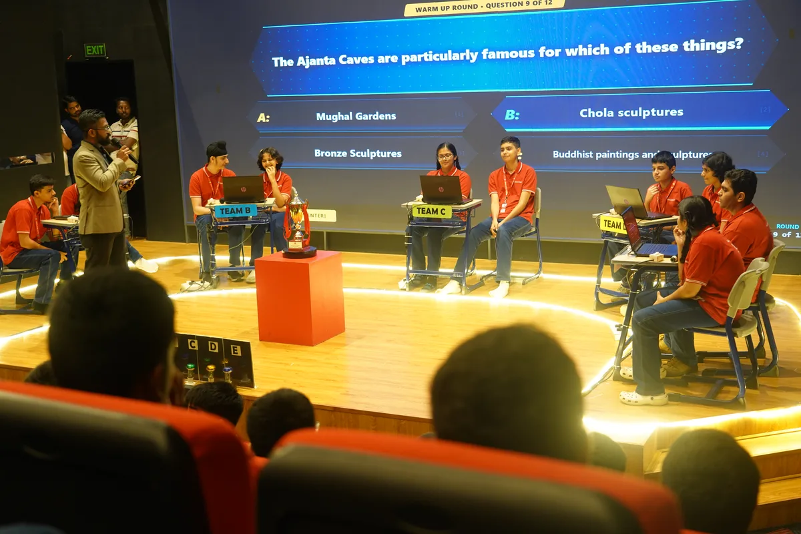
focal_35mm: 46
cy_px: 267
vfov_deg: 29.2
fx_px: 1023
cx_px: 400
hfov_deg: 42.7
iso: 1600
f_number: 4
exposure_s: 1/40
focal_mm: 46
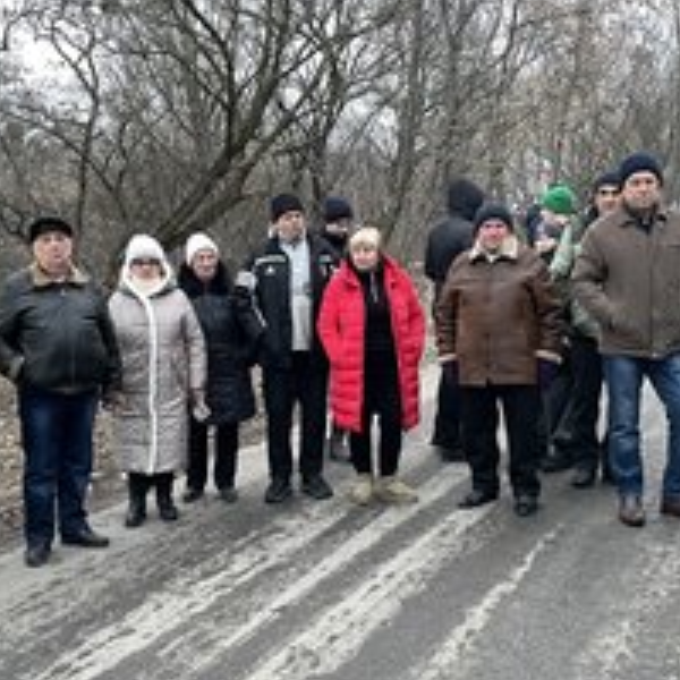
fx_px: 1022
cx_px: 282
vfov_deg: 36.7
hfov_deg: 36.7
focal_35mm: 46
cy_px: 381
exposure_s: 1/88
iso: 125
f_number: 1.6
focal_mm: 4.2
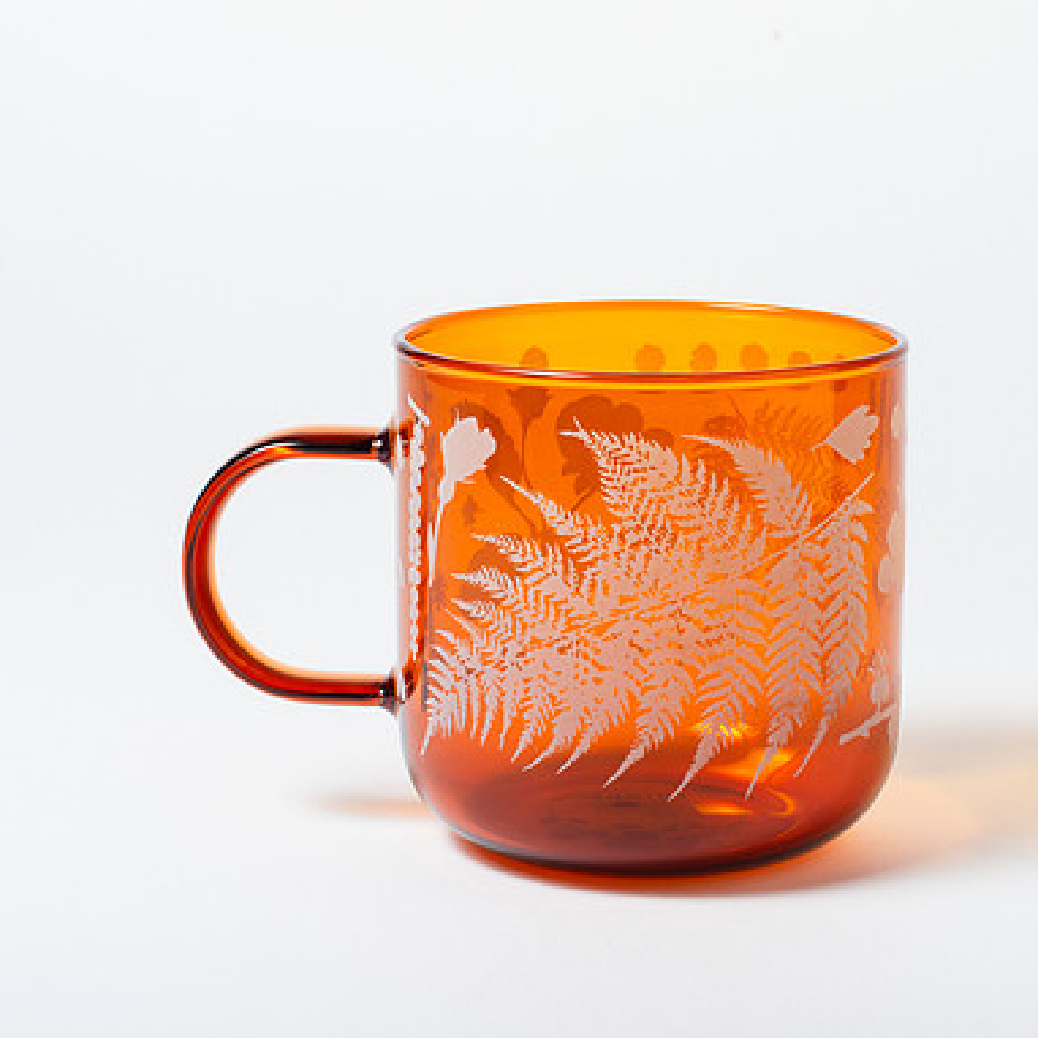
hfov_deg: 17.5
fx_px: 3359
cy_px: 498
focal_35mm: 99
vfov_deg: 17.6
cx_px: 638
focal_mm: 50
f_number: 16
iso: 200
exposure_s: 1/250
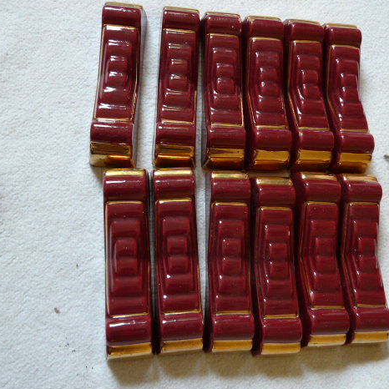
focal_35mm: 34
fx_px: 432
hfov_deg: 48.0
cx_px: 243
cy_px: 194
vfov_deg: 48.5
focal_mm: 4.6
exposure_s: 1/25
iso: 200
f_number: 2.8
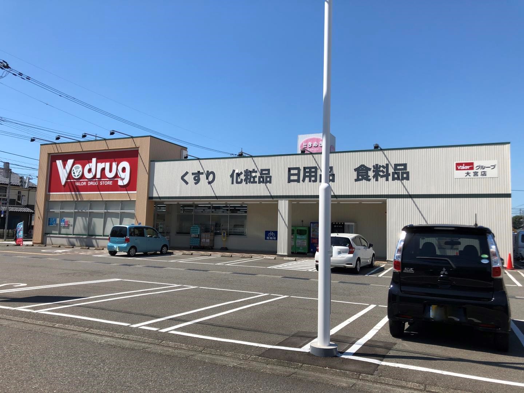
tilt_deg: +6.3
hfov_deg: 63.4
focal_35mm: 28
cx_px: 262
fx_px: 424
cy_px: 196
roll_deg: +0.4
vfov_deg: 49.7
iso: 20
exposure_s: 1/2288
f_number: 1.8
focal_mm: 3.99
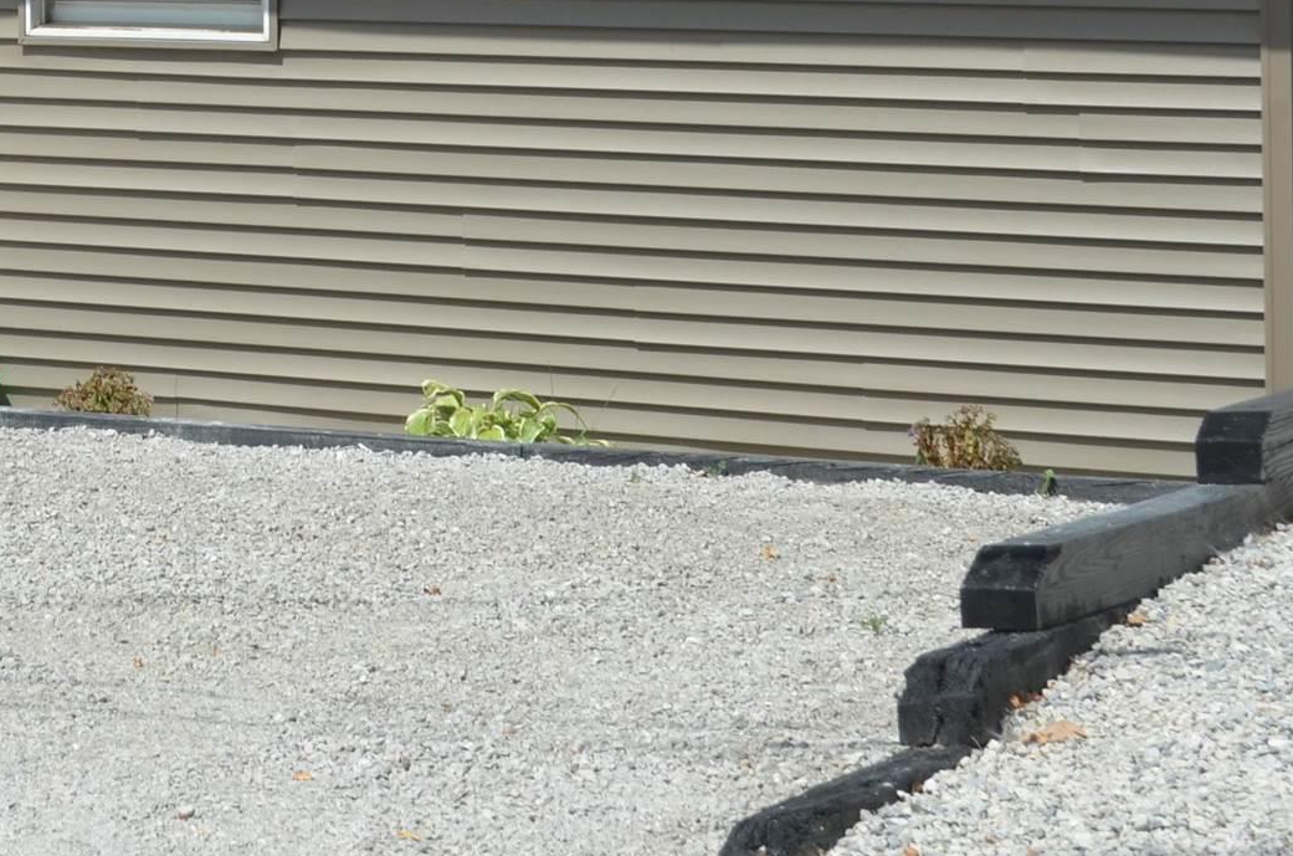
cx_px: -86
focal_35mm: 124
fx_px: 4443
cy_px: -400
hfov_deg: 16.1
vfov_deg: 10.6
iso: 200
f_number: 8
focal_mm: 28
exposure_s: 1/500
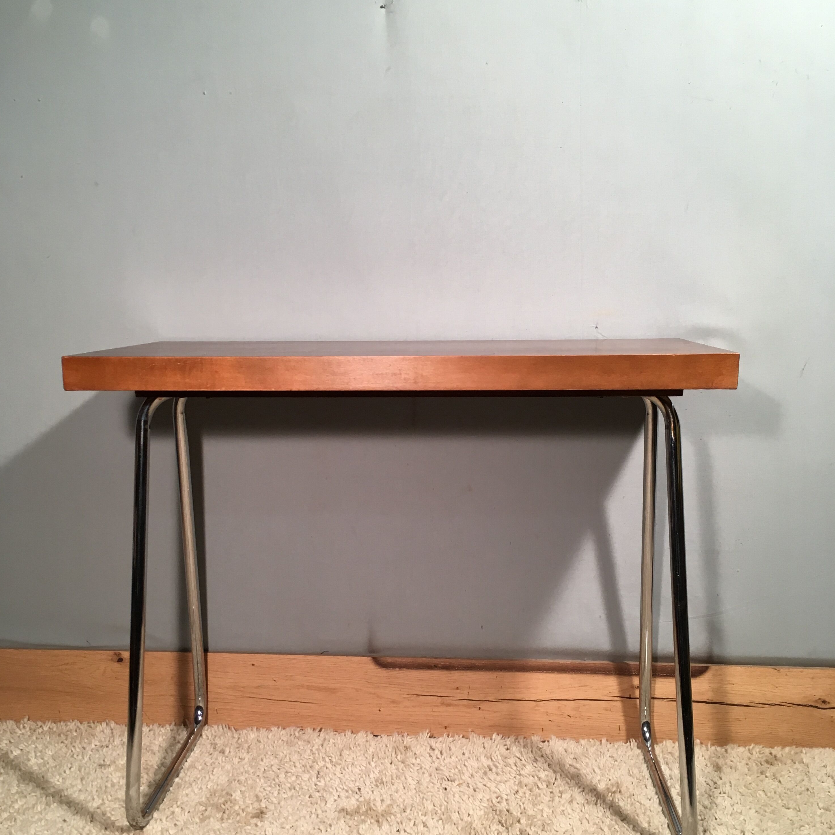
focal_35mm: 35
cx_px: 410
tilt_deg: -13.0
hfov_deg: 47.2
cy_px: 478
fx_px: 955
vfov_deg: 47.1
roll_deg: +1.1
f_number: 2.2
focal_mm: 4.15
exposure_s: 1/33
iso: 40
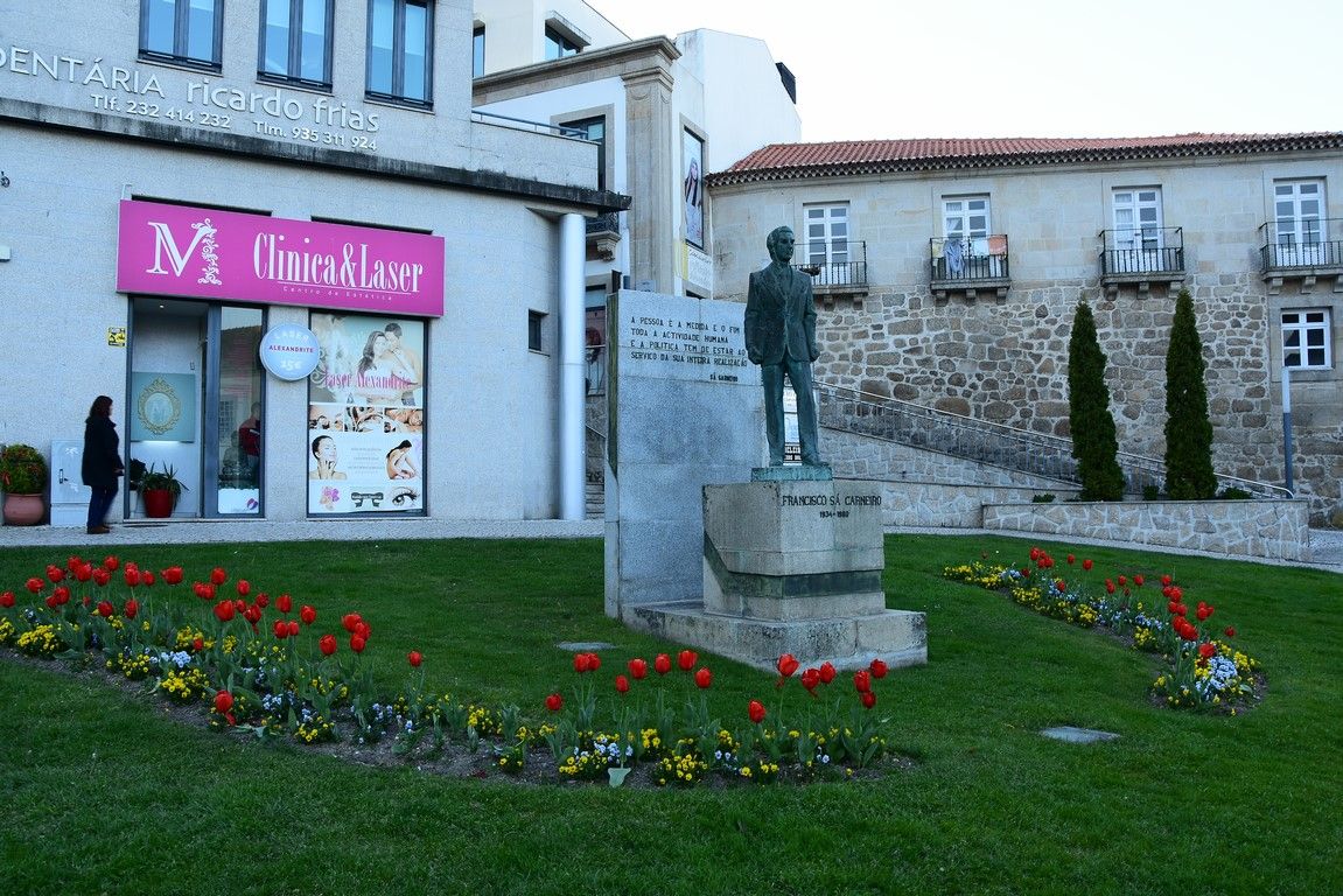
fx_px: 1007
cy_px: 448
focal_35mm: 27
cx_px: 672
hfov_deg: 67.4
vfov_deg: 48.0
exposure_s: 1/30
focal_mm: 18
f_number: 8
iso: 200
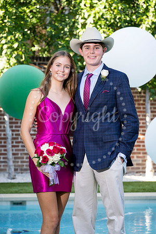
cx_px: 78
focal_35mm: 115
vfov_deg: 17.8
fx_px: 747
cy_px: 117
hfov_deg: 11.9
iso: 400
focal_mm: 115
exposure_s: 1/200
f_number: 5
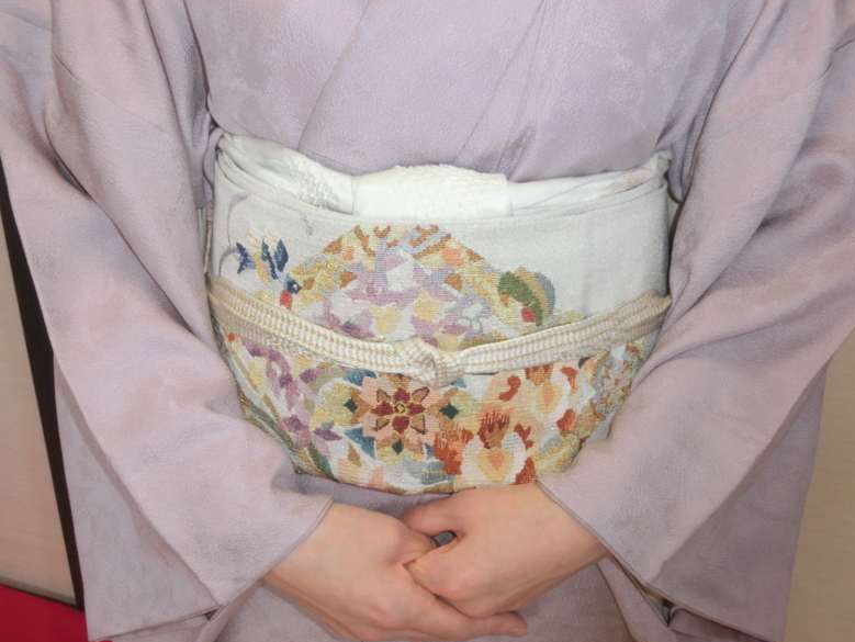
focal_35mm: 39
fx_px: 964
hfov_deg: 47.8
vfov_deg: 36.8
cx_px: 421
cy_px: 320
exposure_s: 1/80
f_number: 3.9
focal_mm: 6.67
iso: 400
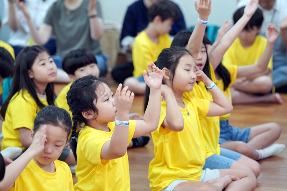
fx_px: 1339
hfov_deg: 12.2
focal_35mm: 168
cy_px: 96
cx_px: 144
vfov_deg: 8.2
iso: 2500
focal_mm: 168
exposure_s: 1/200
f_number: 4
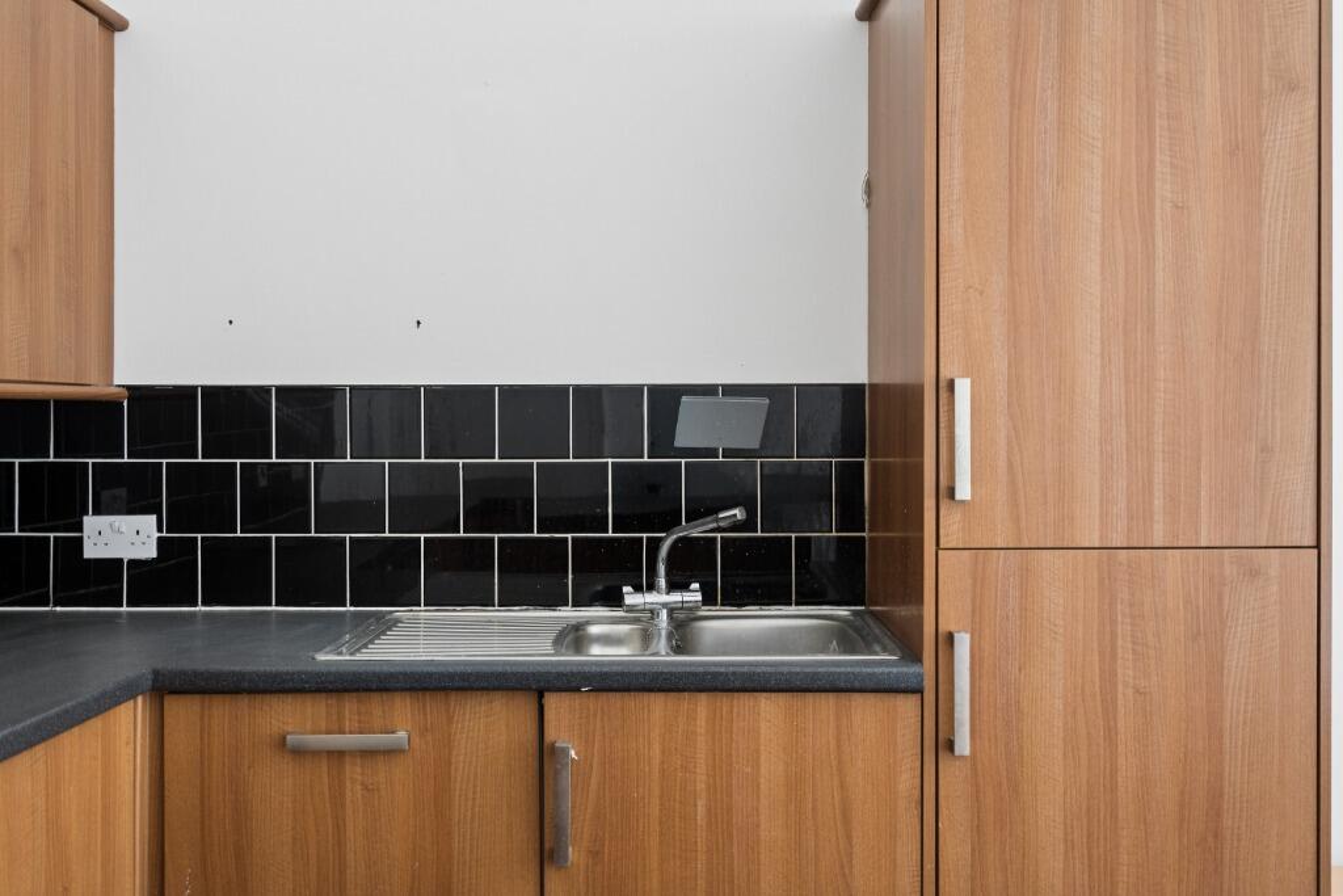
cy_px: 448
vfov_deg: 37.9
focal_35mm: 35
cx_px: 672
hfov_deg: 54.4
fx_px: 1306
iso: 1000
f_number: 4
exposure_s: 1/20
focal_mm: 35
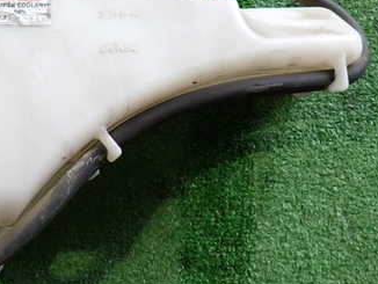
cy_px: 104
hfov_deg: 40.6
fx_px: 503
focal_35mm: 46
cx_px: 121
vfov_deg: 31.4
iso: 160
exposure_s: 1/60
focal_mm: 4.5
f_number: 2
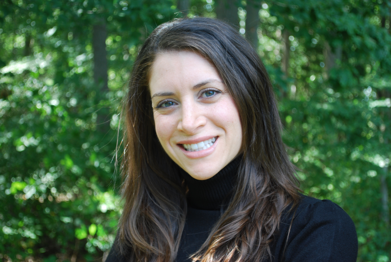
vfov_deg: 20.2
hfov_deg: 29.8
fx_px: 734
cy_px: 131
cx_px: 196
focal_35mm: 68
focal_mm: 45
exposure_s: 1/40
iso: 200
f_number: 5.3
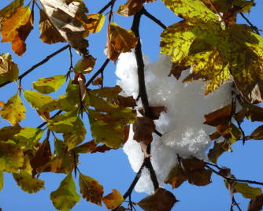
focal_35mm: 207
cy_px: 106
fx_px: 1613
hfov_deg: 9.3
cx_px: 122
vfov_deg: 7.5
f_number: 5.5
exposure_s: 1/160
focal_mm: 35.2
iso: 100
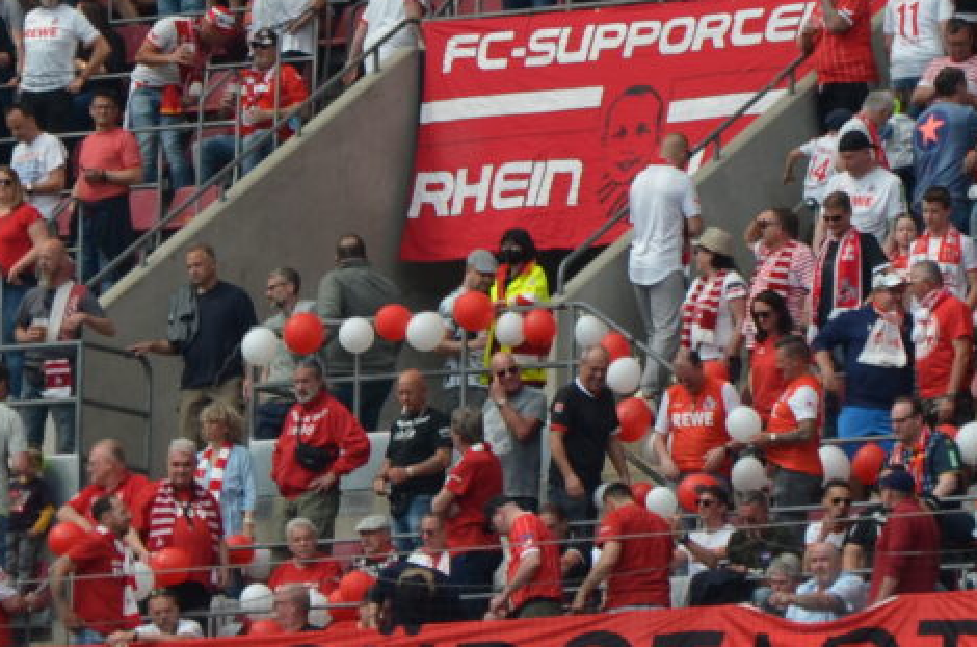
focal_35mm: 537
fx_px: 14531
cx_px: 534
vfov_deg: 2.5
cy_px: 289
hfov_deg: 3.9
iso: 200
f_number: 5.6
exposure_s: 1/500
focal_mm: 105
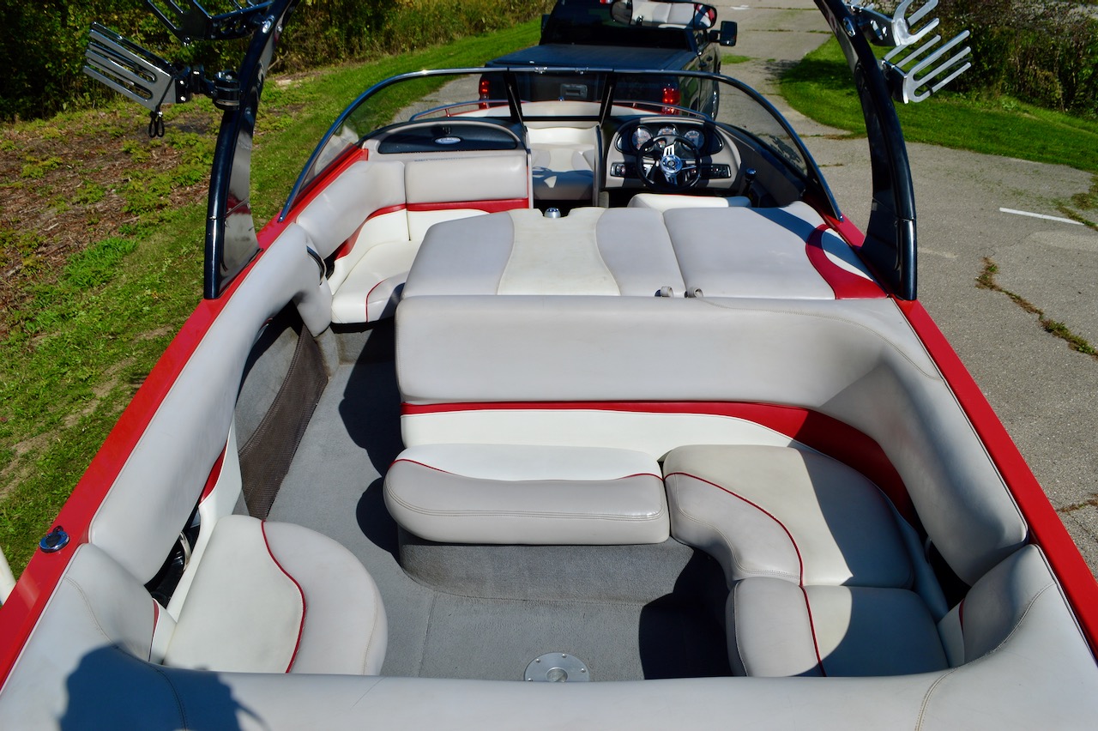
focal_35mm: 27
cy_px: 366
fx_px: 823
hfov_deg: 67.4
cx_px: 549
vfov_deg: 47.9
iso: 100
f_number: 9
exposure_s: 1/320
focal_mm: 18
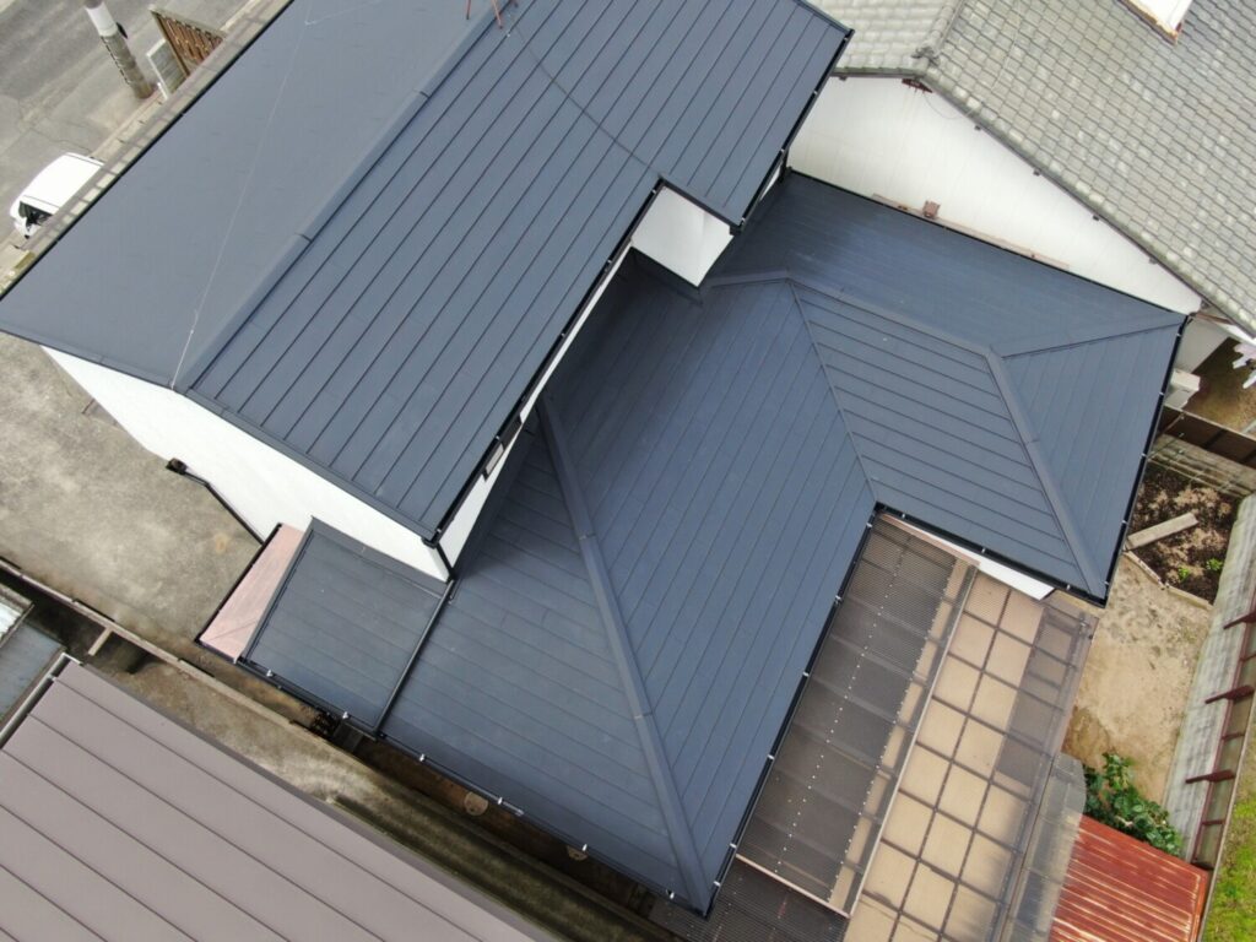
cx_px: 628
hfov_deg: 69.4
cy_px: 471
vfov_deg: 54.9
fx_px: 907
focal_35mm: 25
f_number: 2.8
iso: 100
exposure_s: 1/640
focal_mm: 4.48
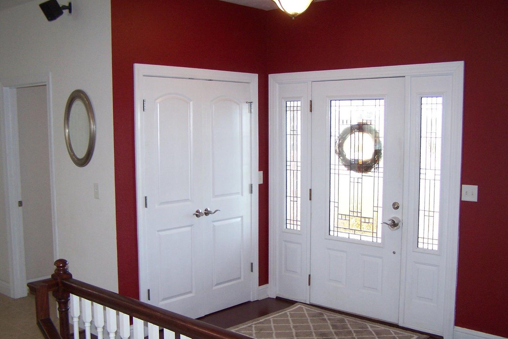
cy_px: 188
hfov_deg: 48.5
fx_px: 564
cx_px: 256
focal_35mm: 40
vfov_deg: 33.4
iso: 140
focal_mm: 6.3
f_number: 2.8
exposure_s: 1/60
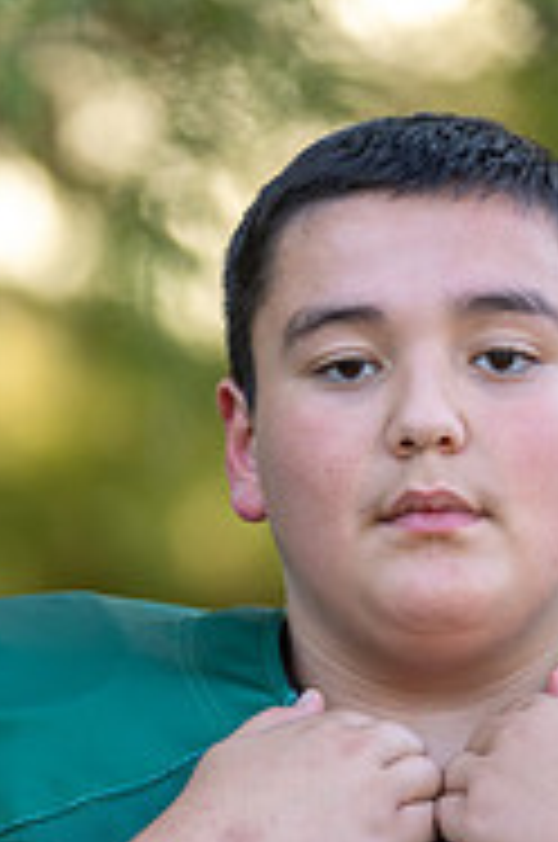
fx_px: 10407
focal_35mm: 446
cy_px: 858
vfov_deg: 4.6
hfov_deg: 3.1
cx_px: 441
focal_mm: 138
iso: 250
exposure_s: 1/320
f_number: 2.8
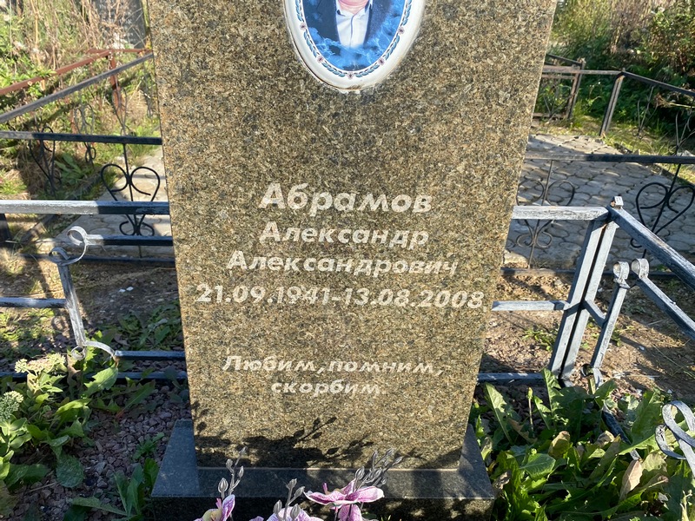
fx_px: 522
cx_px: 348
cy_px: 260
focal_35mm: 26
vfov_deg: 53.1
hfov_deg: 67.3
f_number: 1.8
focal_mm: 4.25
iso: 32
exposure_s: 1/1135
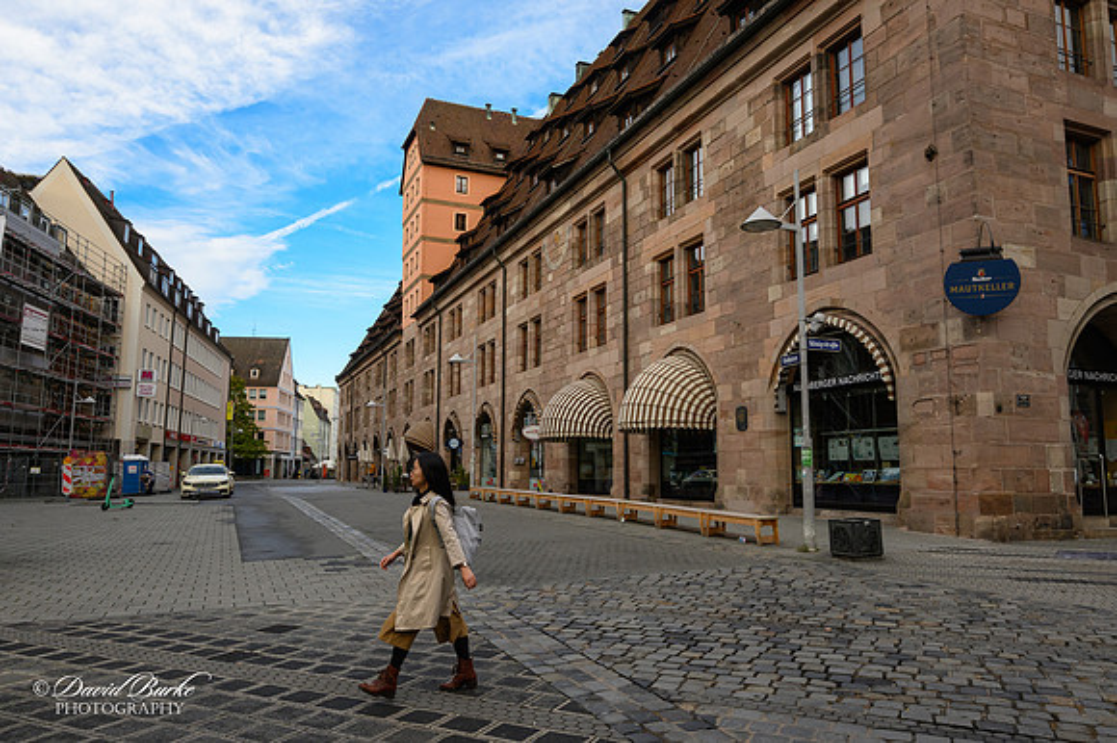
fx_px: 744
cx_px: 558
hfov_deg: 73.8
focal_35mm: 24
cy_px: 372
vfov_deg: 53.1
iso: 560
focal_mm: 16.5
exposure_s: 1/400
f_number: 8
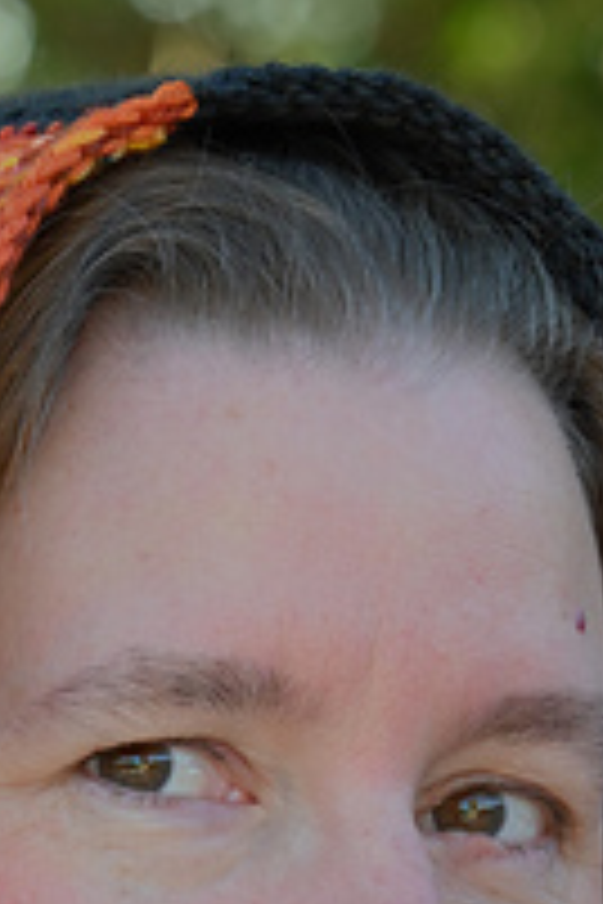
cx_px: -47
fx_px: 8391
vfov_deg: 6.1
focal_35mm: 334
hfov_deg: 4.1
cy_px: 1390
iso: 800
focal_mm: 70
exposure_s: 1/250
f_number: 4.5
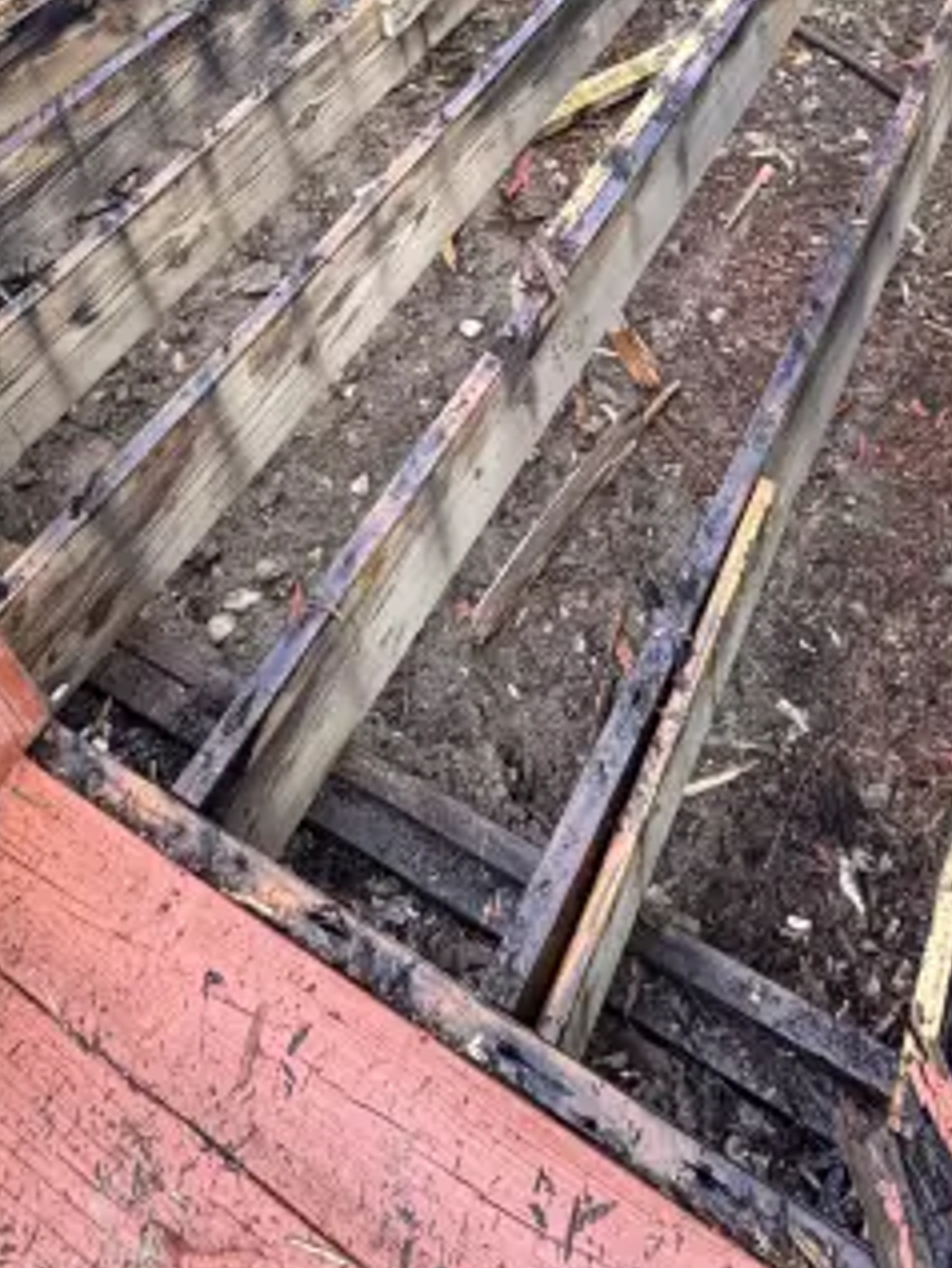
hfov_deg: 42.4
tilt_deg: -27.4
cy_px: -130
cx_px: 628
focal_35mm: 33
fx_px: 1209
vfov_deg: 43.0
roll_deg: +8.2
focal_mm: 2.22
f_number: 2.2
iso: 40
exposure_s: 1/99
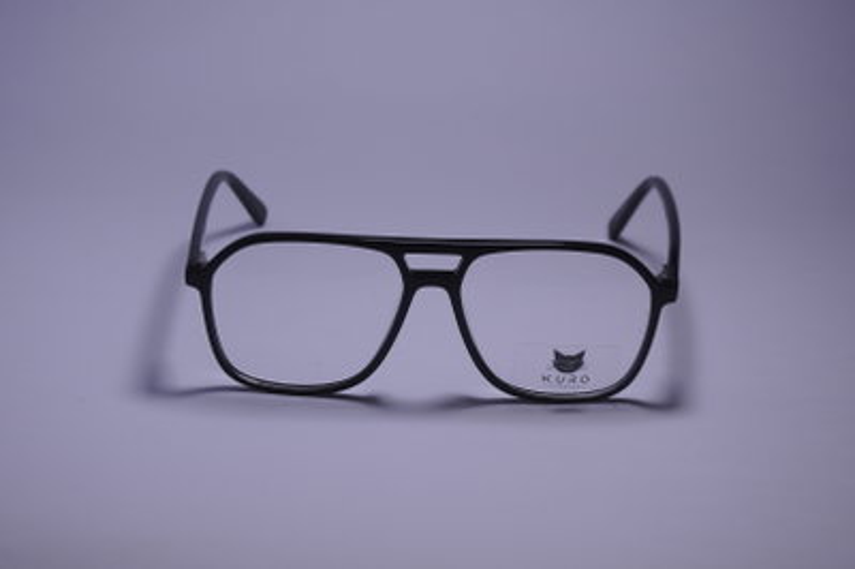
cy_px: 284
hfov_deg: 20.6
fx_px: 2349
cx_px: 428
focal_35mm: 99
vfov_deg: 13.8
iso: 200
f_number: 5.6
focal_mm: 66
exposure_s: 1/500
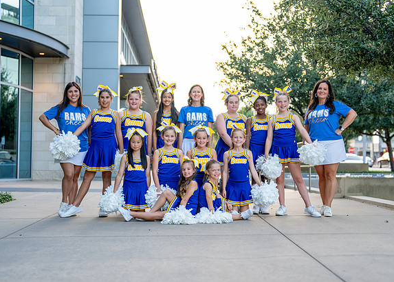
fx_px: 615
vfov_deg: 25.7
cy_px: 141
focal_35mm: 55
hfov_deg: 35.5
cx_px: 198
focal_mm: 50
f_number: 2
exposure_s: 1/400
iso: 640
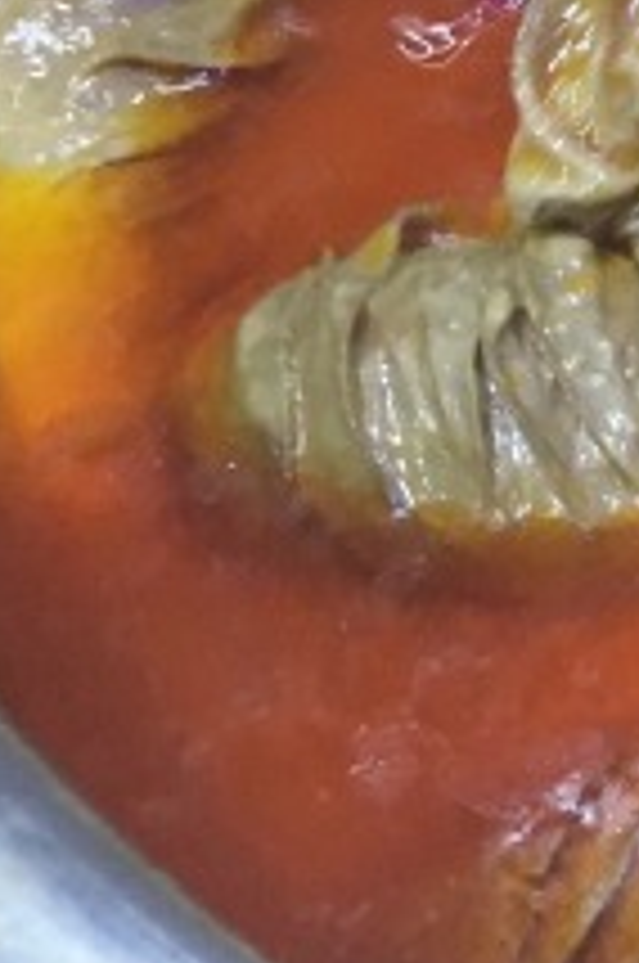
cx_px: 1390
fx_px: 3018
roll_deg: +0.6
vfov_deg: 17.8
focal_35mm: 113
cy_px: 94
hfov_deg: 10.8
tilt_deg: -42.0
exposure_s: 1/20
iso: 200
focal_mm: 4.15
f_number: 2.2
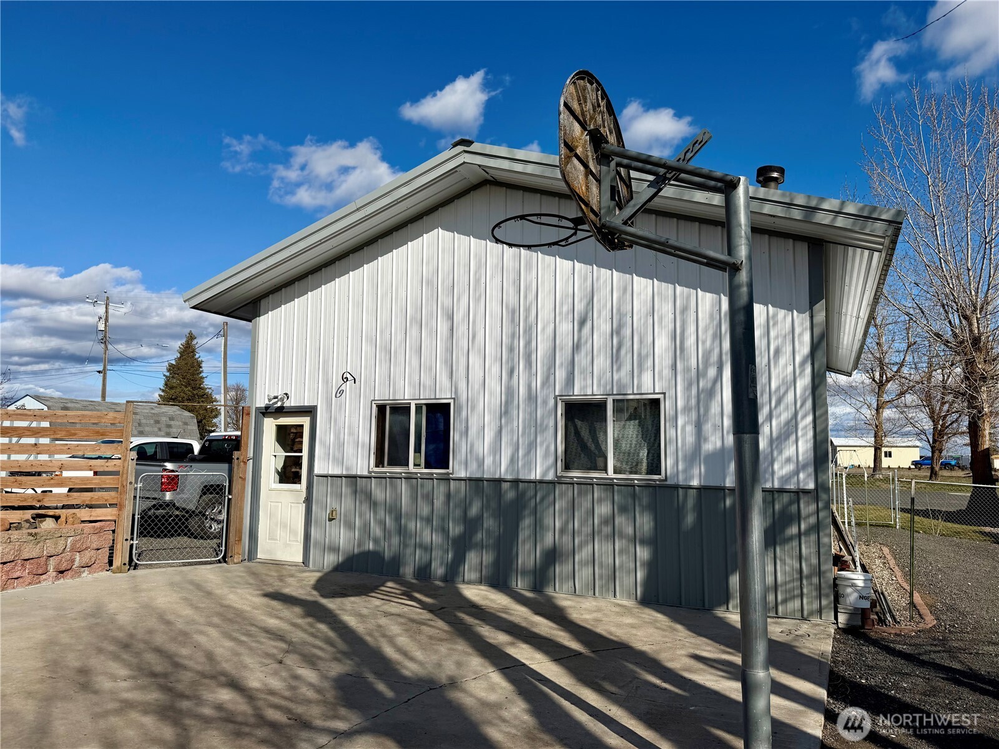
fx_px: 693
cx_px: 500
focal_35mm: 24
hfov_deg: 71.6
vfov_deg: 56.8
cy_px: 374
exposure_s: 1/8130
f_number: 1.78
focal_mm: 6.76
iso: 80
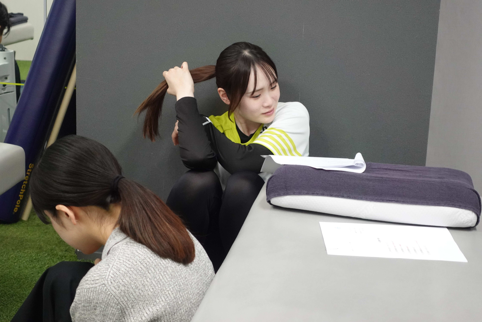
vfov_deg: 19.5
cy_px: 161
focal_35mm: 70
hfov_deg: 28.8
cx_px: 241
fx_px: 937
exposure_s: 1/80
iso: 1600
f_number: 2.8
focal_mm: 25.7
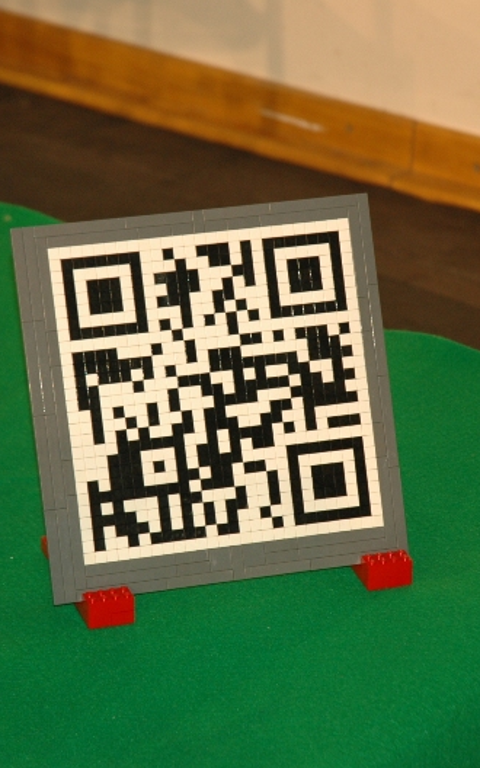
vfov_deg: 12.9
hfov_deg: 8.1
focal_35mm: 162
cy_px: 383
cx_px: 247
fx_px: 3391
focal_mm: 70
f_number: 4.5
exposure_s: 1/60
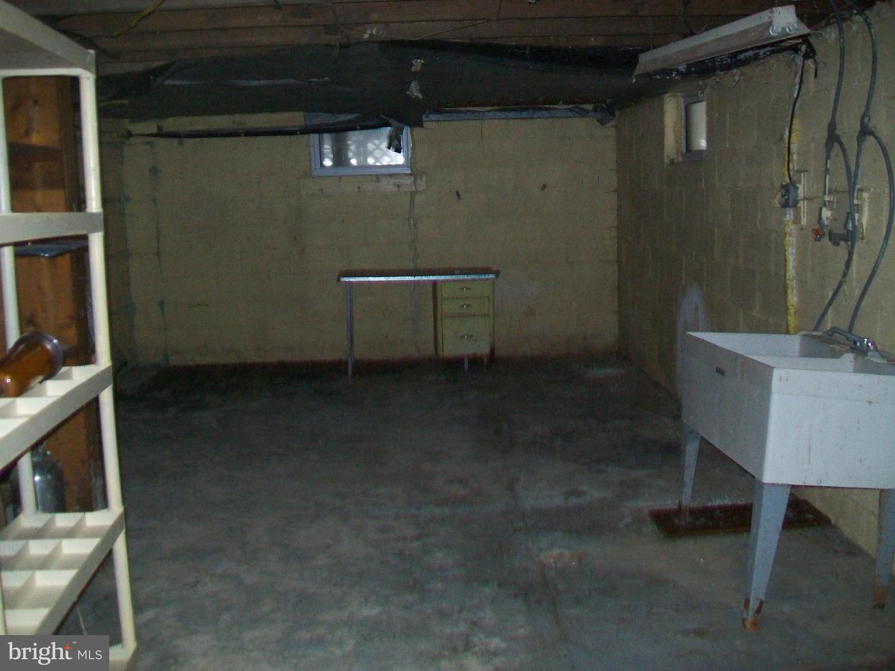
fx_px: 879
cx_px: 448
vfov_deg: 41.8
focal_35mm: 34
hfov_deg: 54.0
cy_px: 336
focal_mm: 6.1
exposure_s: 1/60
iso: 160
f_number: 2.7
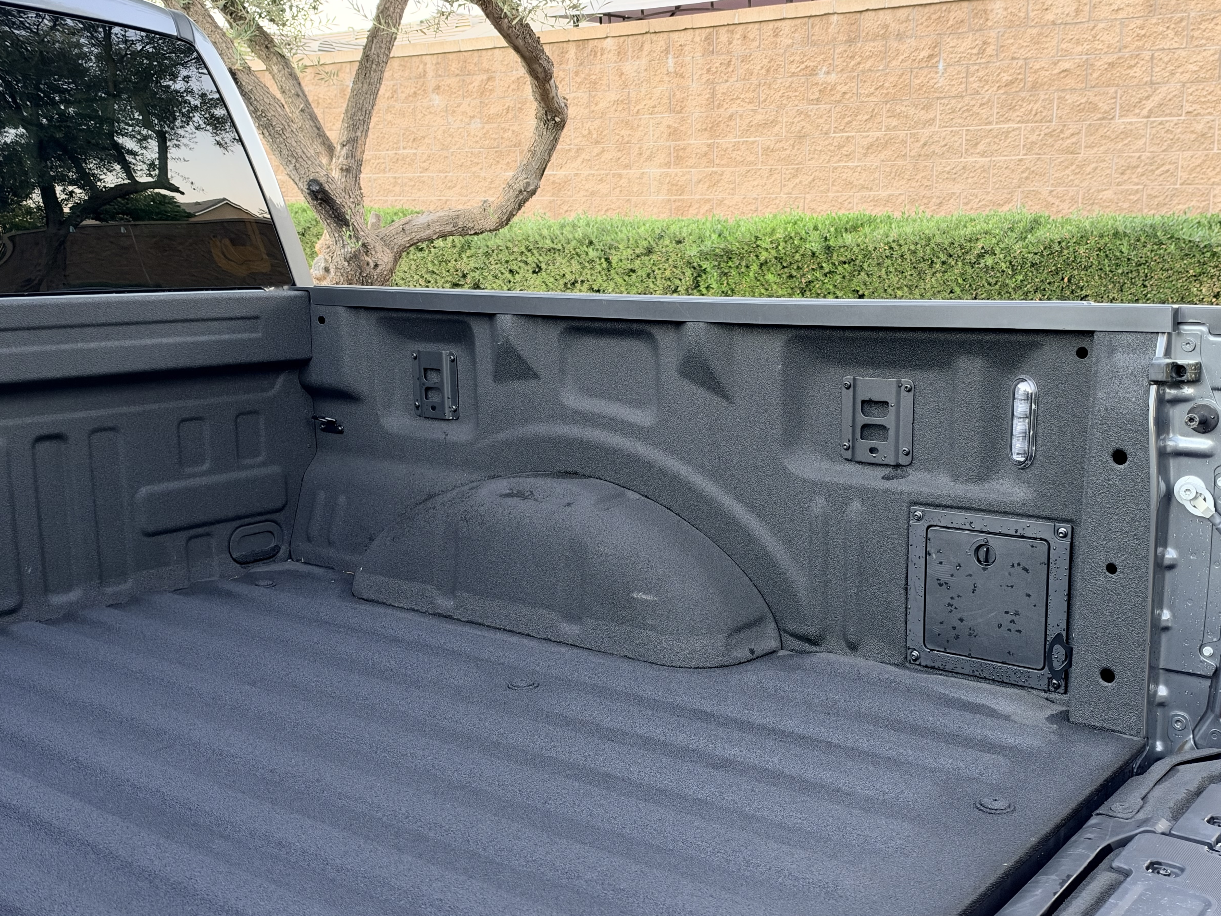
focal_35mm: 37
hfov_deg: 50.0
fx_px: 1305
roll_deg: +0.3
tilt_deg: -11.5
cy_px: 497
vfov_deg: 38.6
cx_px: 693
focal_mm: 6.93
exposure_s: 1/60
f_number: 1.48
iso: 400
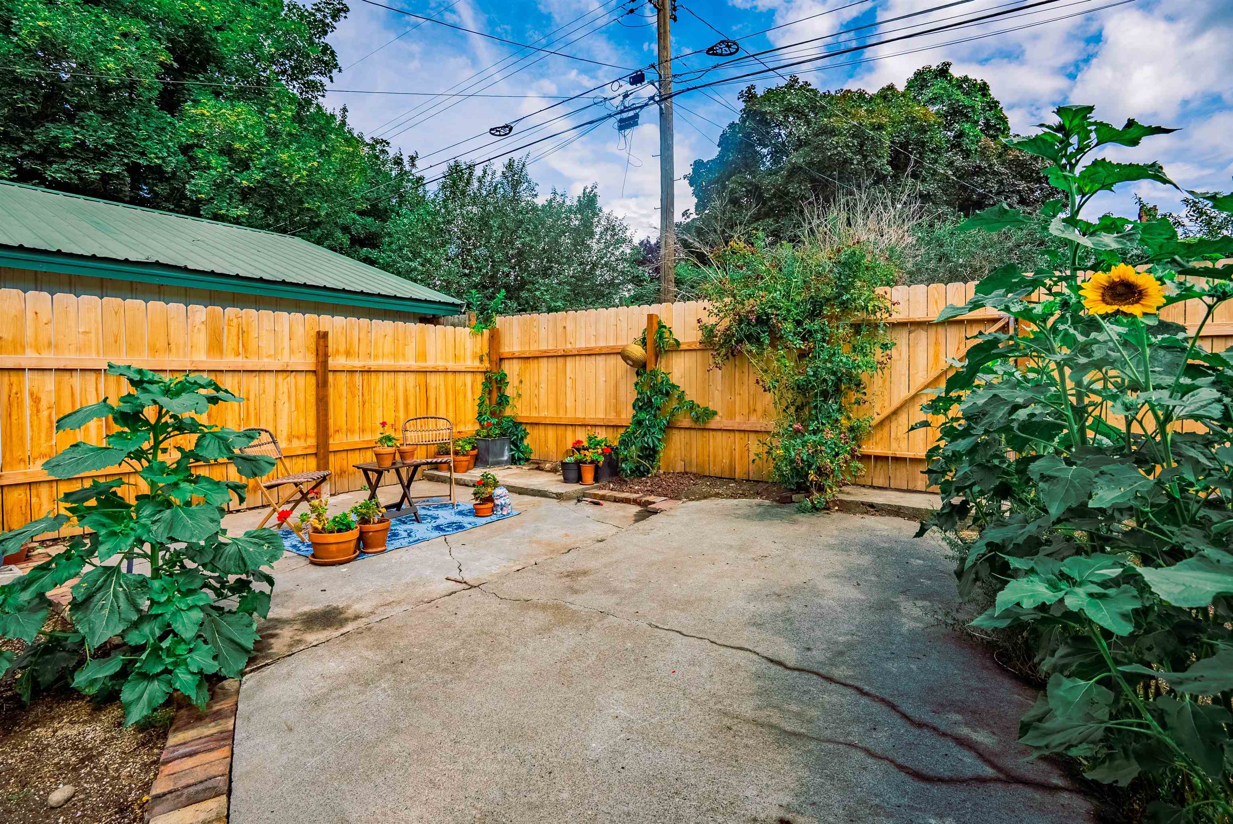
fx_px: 548
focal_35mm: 16
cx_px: 616
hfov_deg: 96.7
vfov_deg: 73.8
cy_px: 412
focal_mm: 16
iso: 400
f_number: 8
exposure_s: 1/8000
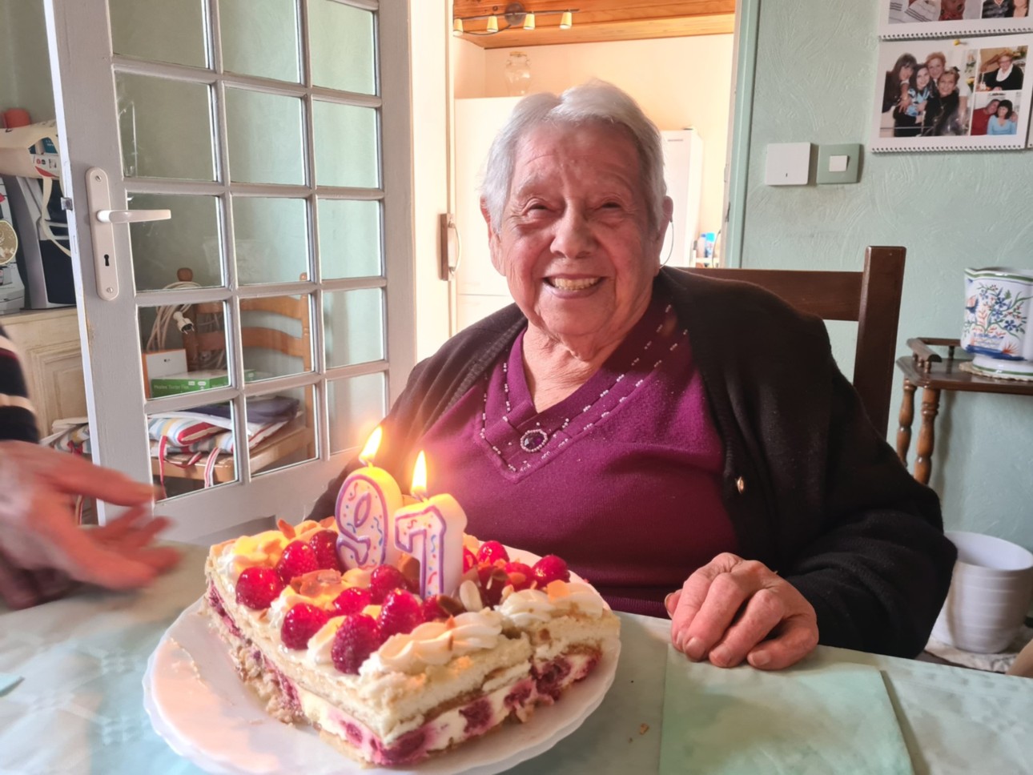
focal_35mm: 26
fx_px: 776
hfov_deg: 67.3
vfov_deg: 53.1
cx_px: 516
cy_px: 388
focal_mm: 5.4
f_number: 1.8
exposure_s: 1/50
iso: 500
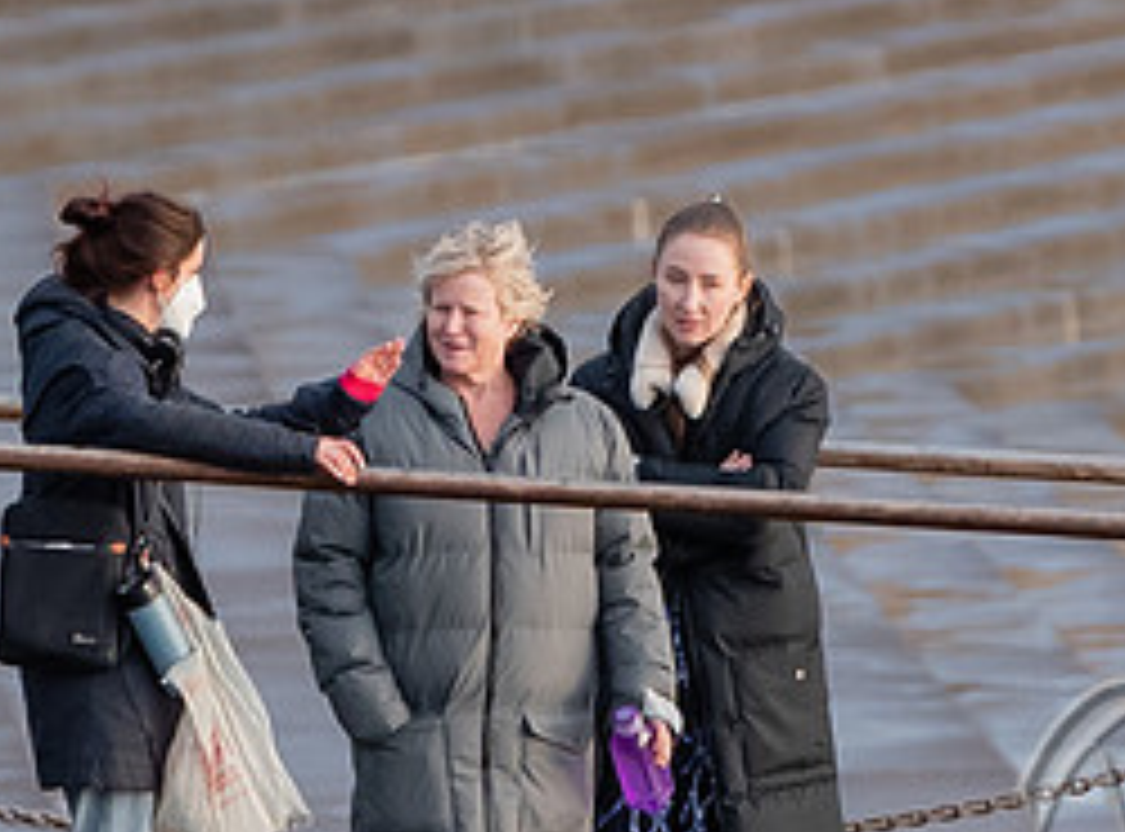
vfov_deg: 0.8
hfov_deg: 1.1
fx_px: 60548
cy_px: 984
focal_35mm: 1872
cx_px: 796
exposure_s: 1/320
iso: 640
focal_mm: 200
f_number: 5.6
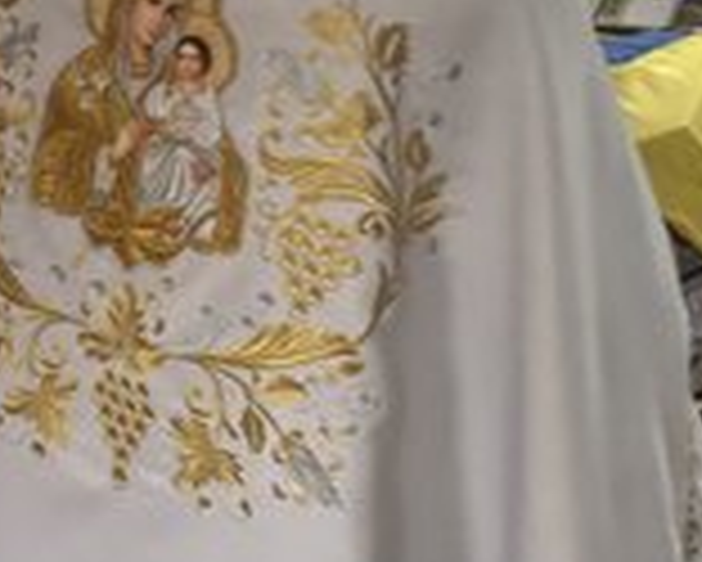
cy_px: 4
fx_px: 1247
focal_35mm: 60
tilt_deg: -8.2
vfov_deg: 24.3
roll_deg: -0.2
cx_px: -104
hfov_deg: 28.1
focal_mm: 6.76
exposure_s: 1/40
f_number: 1.78
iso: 1000
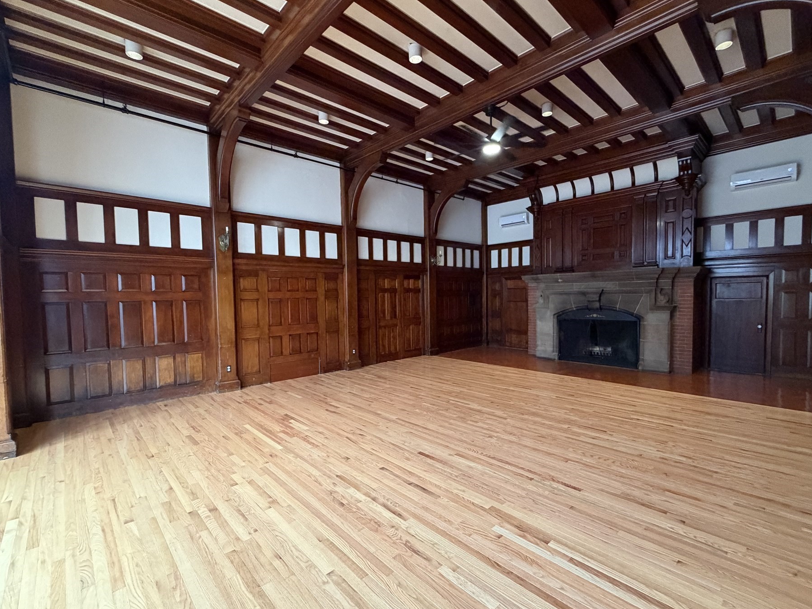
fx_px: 375
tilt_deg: -2.9
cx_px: 420
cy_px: 311
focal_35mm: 16
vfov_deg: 78.1
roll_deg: +0.1
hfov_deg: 94.5
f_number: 2.2
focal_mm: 2.22
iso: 500
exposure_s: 1/60
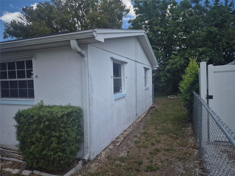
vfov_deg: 58.9
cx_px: 118
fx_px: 156
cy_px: 88
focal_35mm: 23
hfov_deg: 73.9
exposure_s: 1/872
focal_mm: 5.4
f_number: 1.8
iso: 25
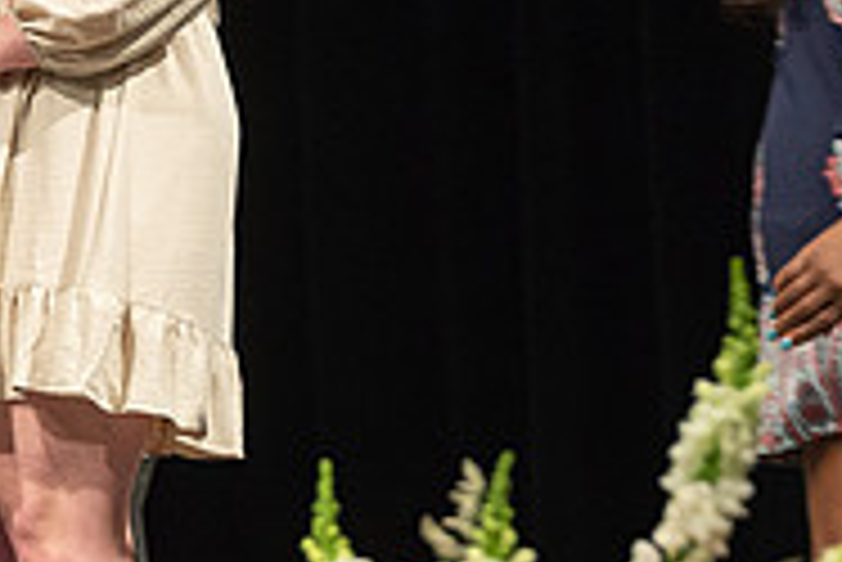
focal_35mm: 475
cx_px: -33
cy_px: -6
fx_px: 11118
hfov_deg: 4.3
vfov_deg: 2.9
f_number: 4
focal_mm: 135
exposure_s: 1/100
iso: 1600
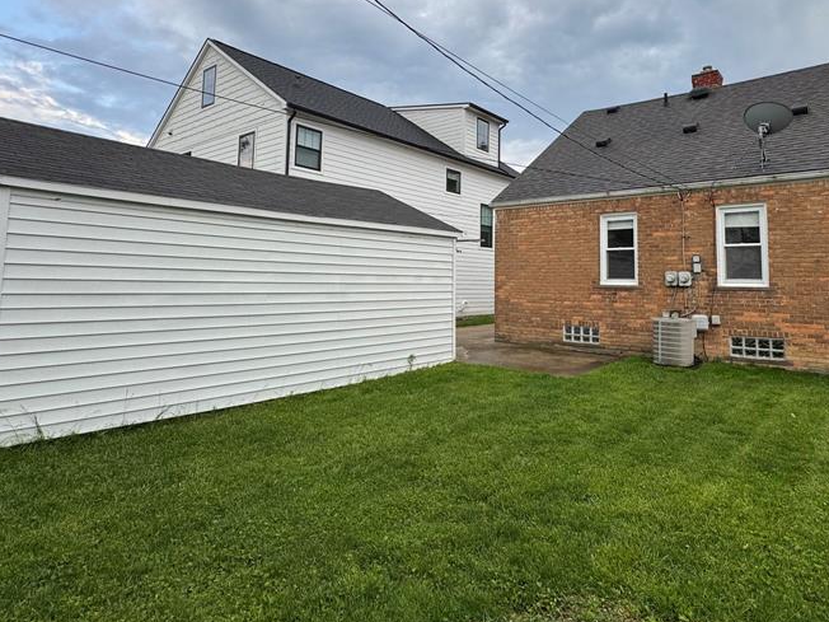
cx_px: 448
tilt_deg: +4.6
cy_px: 240
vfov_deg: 60.4
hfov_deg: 76.3
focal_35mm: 22
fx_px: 527
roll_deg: -1.1
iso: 40
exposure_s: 1/249
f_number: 2.2
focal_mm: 2.22
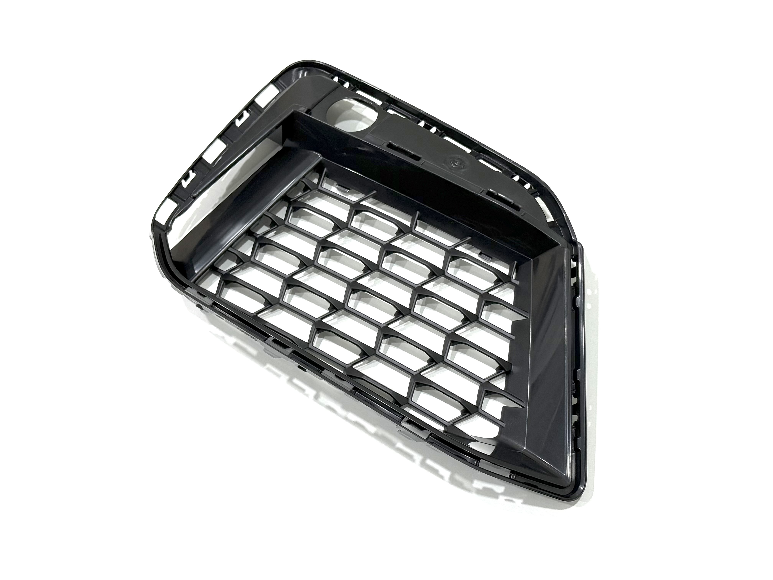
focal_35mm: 48
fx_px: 1072
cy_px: 290
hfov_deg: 39.7
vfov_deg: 30.3
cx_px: 386
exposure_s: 1/209
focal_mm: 6.76
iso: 50
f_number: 1.78
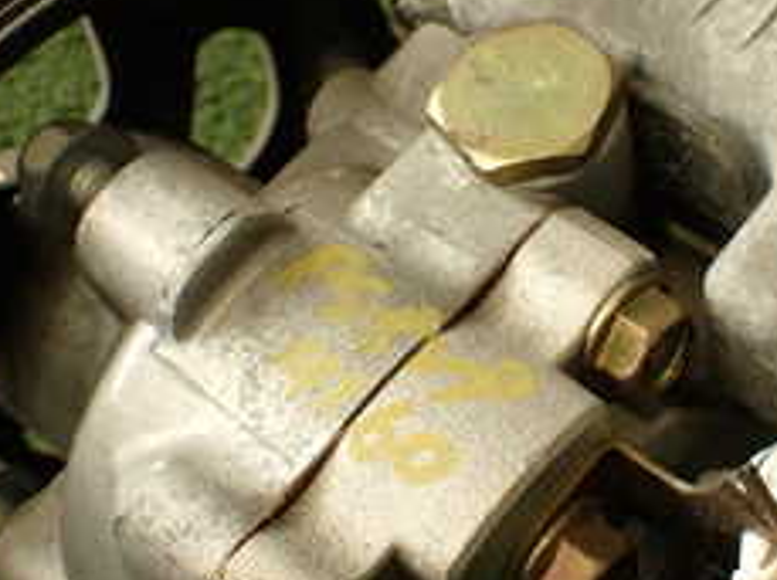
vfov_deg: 17.5
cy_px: 275
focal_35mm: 84
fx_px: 1883
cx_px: 543
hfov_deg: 23.2
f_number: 2.4
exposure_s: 1/60
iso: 200
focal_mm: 5.79
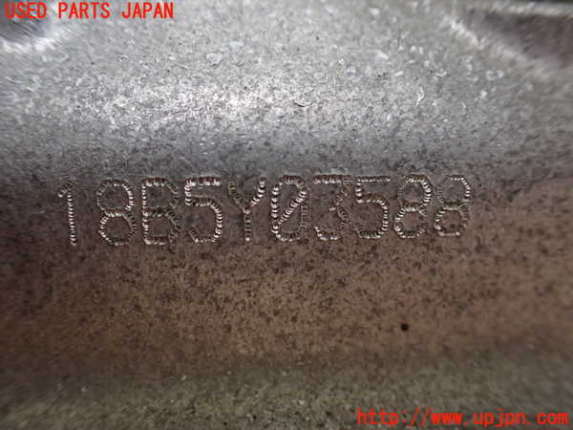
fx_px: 497
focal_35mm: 30
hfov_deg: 60.0
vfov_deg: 46.8
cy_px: 215
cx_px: 286
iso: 320
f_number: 2.3
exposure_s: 1/125
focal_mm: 5.4
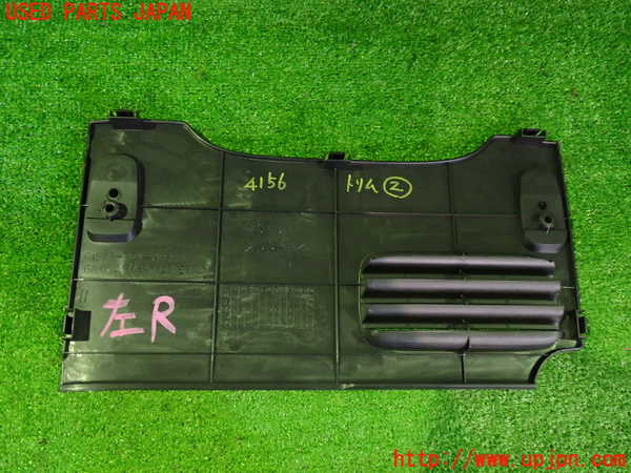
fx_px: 547
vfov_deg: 46.8
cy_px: 236
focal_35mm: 30
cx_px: 316
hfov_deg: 60.0
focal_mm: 5.4
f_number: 2.3
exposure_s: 1/20
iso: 800
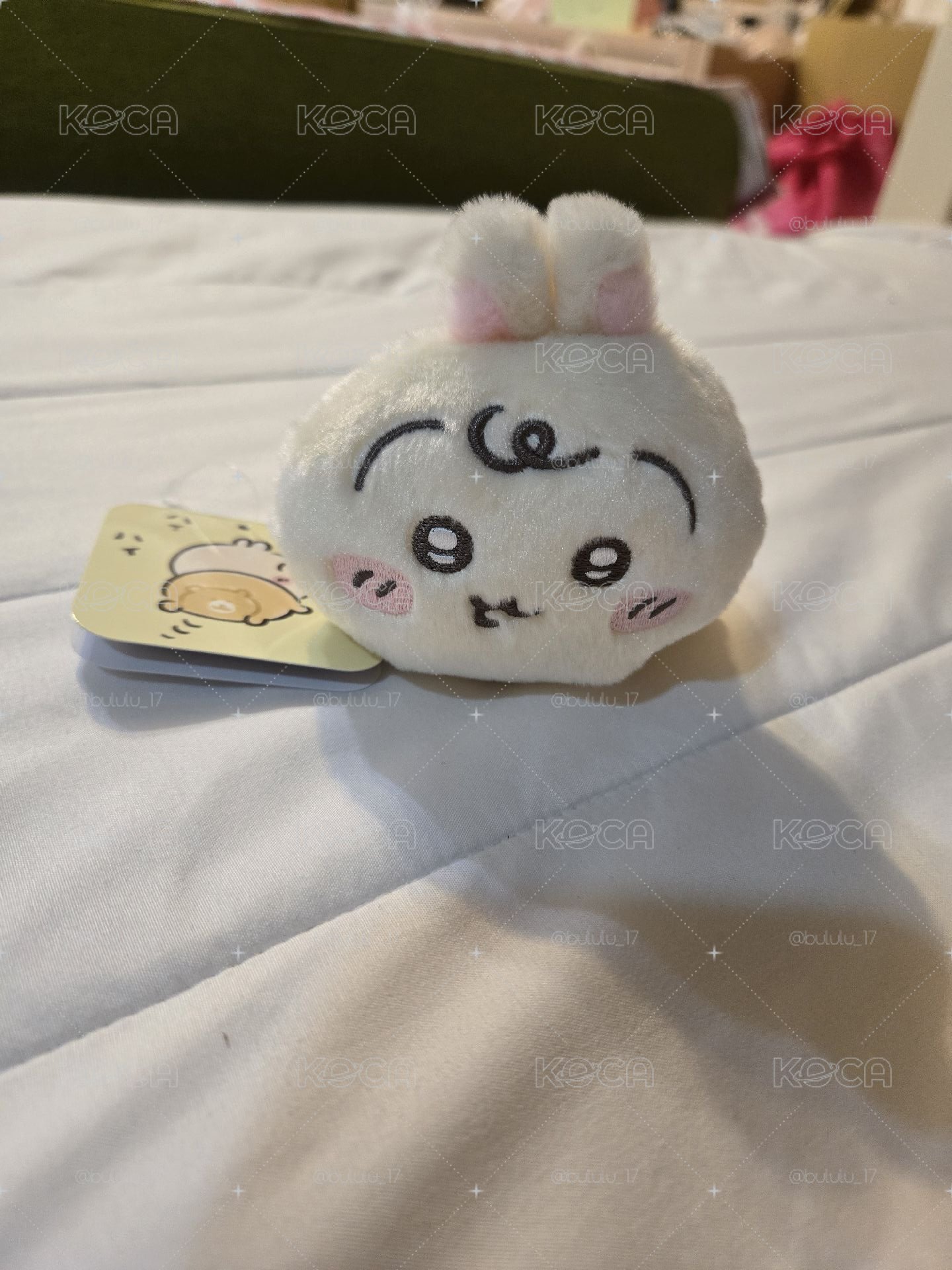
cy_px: 635
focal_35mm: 23
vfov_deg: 73.9
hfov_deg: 58.9
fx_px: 843
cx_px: 476
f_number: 1.8
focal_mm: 5.4
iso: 500
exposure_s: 1/120
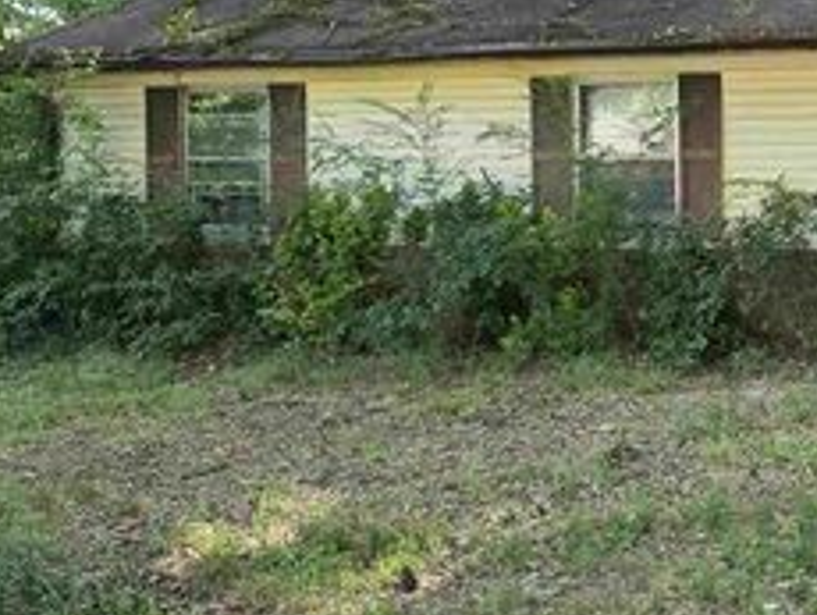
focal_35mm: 64
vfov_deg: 22.9
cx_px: 877
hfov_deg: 27.8
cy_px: 217
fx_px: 1512
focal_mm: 6.3
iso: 160
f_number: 1.7
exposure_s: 1/180
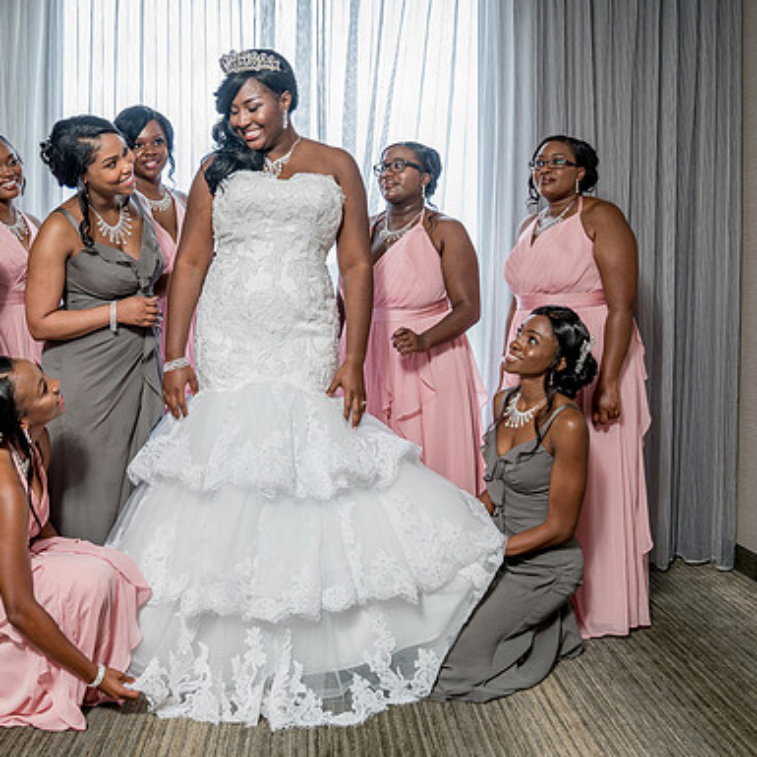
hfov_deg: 42.6
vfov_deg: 42.8
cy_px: 344
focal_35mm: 39
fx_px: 965
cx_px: 302
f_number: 4
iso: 640
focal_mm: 25
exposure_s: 1/200
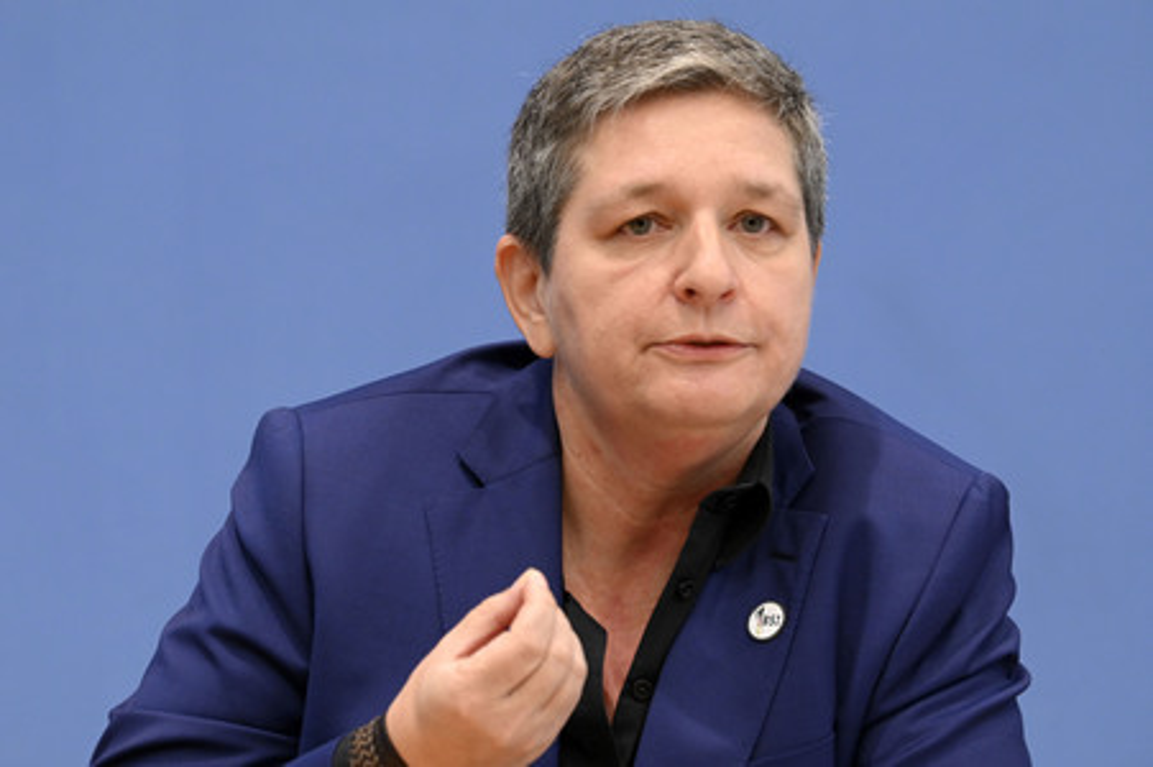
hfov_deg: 15.8
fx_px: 4160
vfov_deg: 10.5
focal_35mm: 130
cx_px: 576
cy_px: 384
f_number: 5
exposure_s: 1/640
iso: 4000
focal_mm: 130
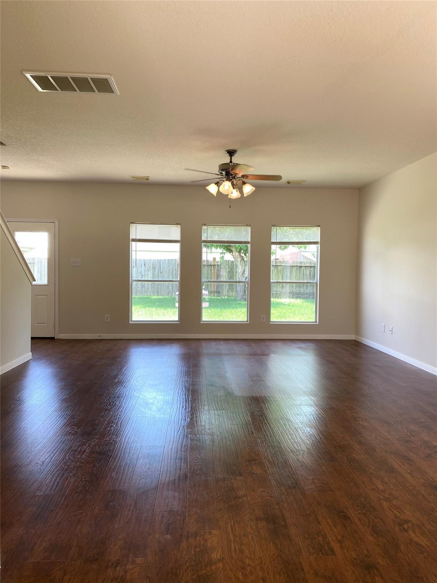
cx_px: 218
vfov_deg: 67.3
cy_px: 292
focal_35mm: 26
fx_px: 438
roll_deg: -0.8
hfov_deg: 53.1
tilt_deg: -1.3
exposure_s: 1/120
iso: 50
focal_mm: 4.25
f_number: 1.8
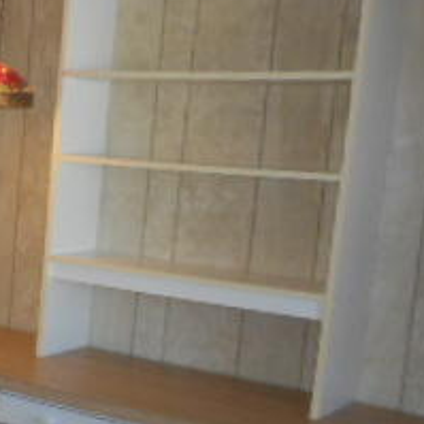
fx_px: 984
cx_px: -245
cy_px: 256
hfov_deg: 20.2
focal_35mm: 71
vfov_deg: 24.3
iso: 280
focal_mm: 4.5
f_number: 3.7
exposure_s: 1/25
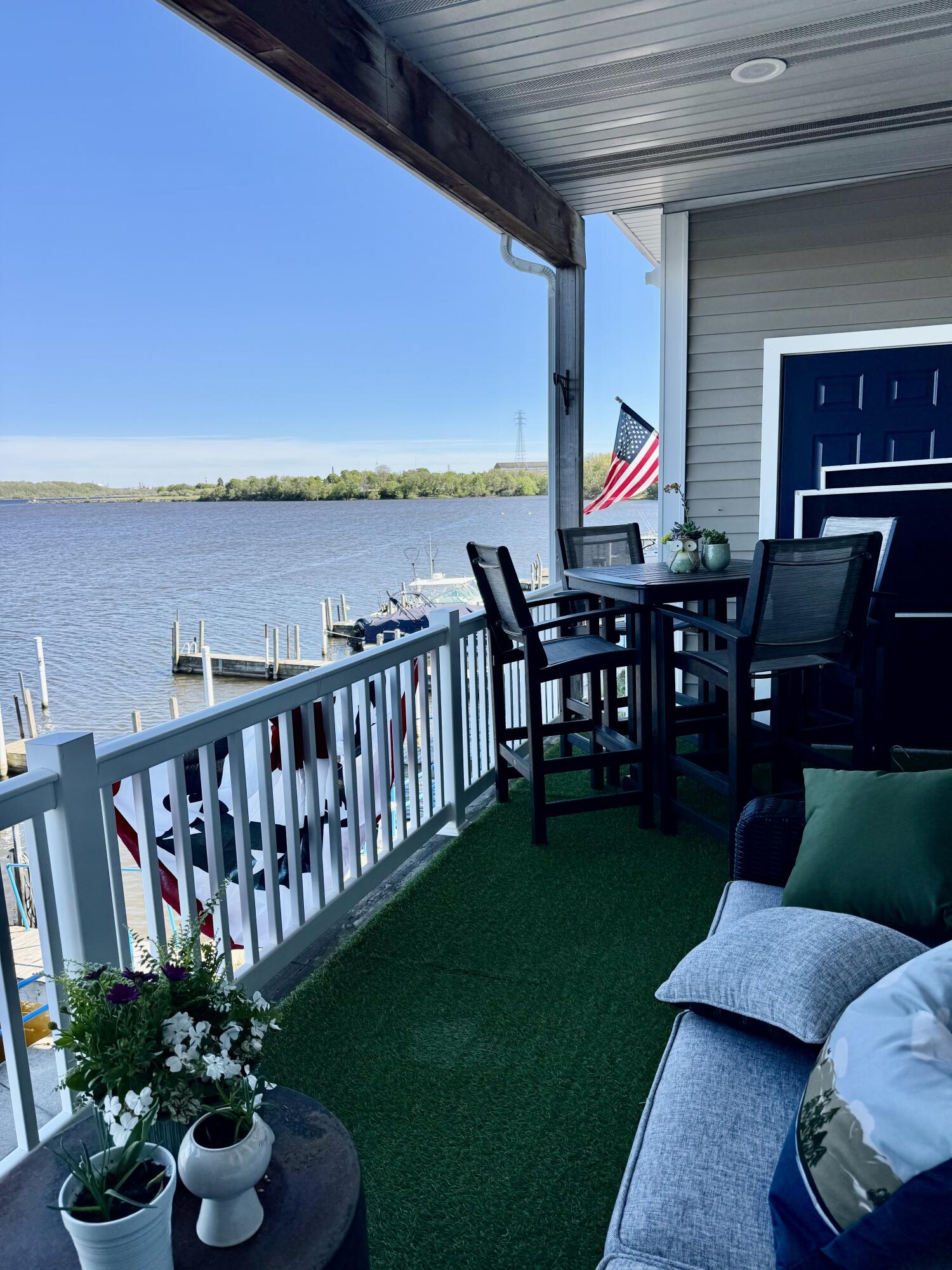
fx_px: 880
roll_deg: +1.8
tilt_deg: -10.2
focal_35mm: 24
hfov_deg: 56.8
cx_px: 476
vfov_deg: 71.6
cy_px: 635
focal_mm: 6.76
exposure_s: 1/2174
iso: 80
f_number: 1.78
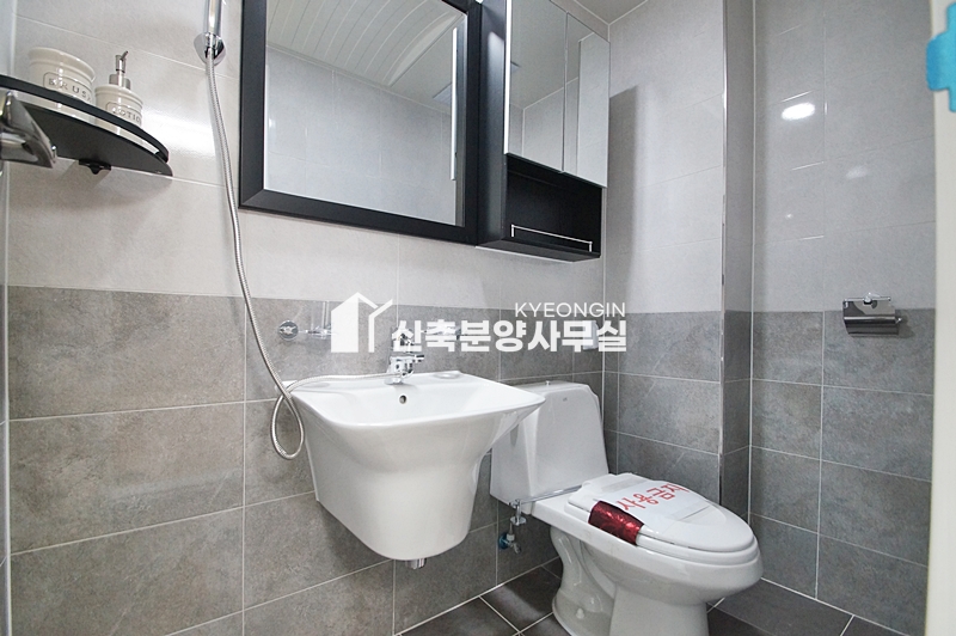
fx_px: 398
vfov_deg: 77.2
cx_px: 478
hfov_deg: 100.4
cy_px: 318
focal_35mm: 15
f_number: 5
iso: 1600
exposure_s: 1/60
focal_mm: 10
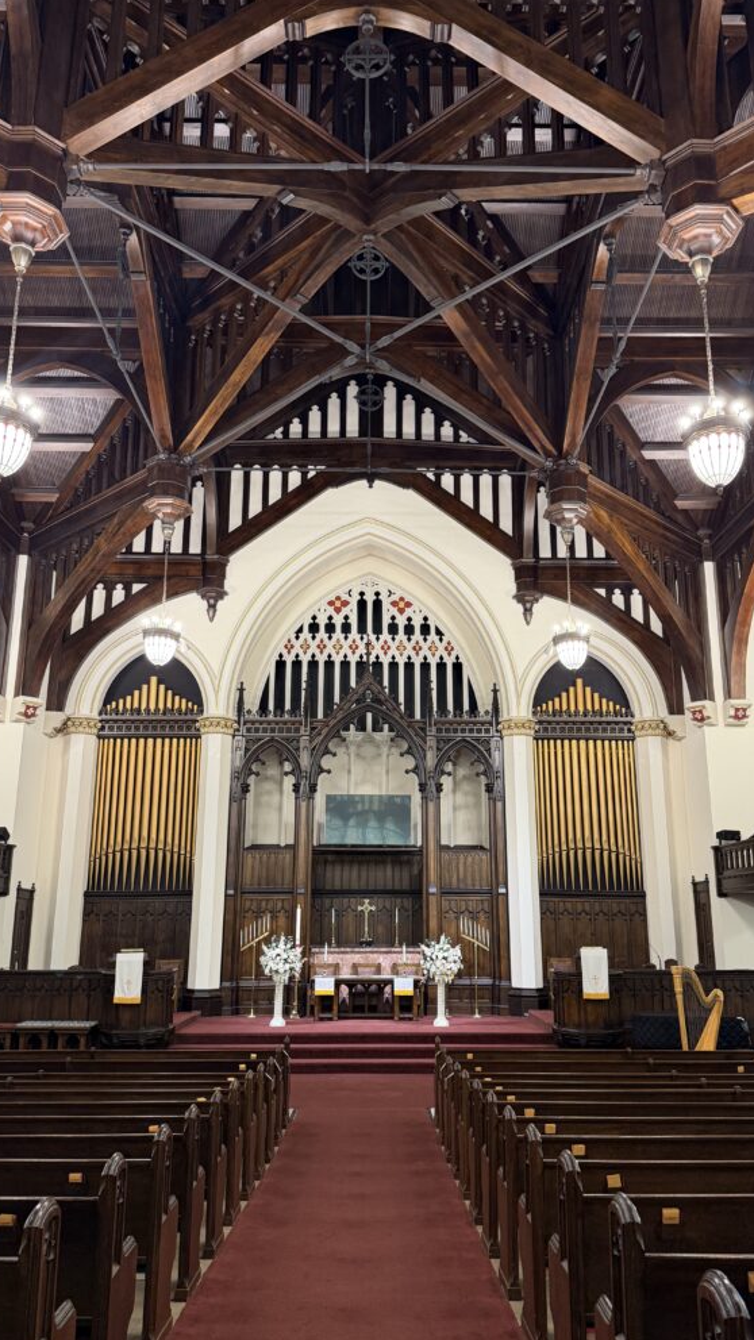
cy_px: 684
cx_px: 392
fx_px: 960
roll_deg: -0.7
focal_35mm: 27
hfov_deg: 42.9
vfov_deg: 69.9
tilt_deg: +14.7
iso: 320
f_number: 1.78
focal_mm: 6.76
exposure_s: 1/60
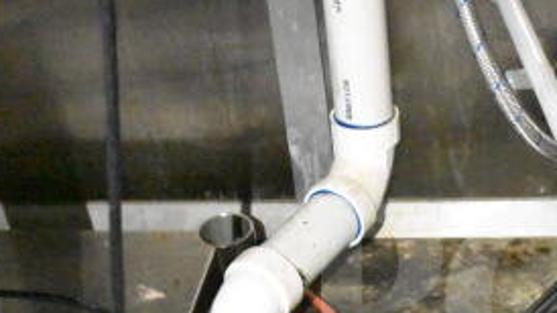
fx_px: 1240
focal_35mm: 84
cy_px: 359
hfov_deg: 24.6
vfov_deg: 14.0
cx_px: 494
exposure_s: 1/30
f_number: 3.8
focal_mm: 24
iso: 25600
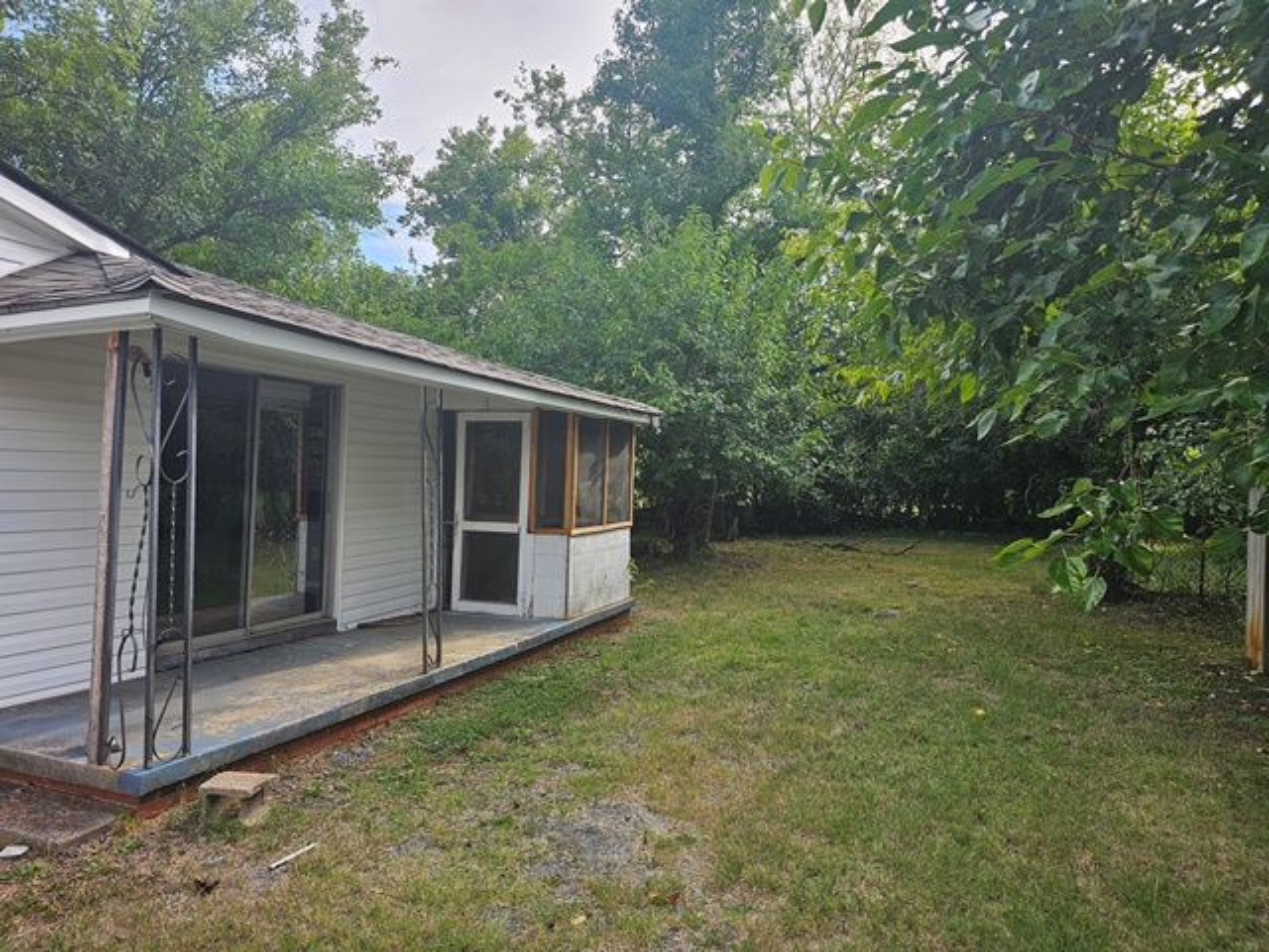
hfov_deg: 73.9
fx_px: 843
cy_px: 476
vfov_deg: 58.9
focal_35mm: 23
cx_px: 634
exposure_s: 1/180
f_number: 1.7
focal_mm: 6.3
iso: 16
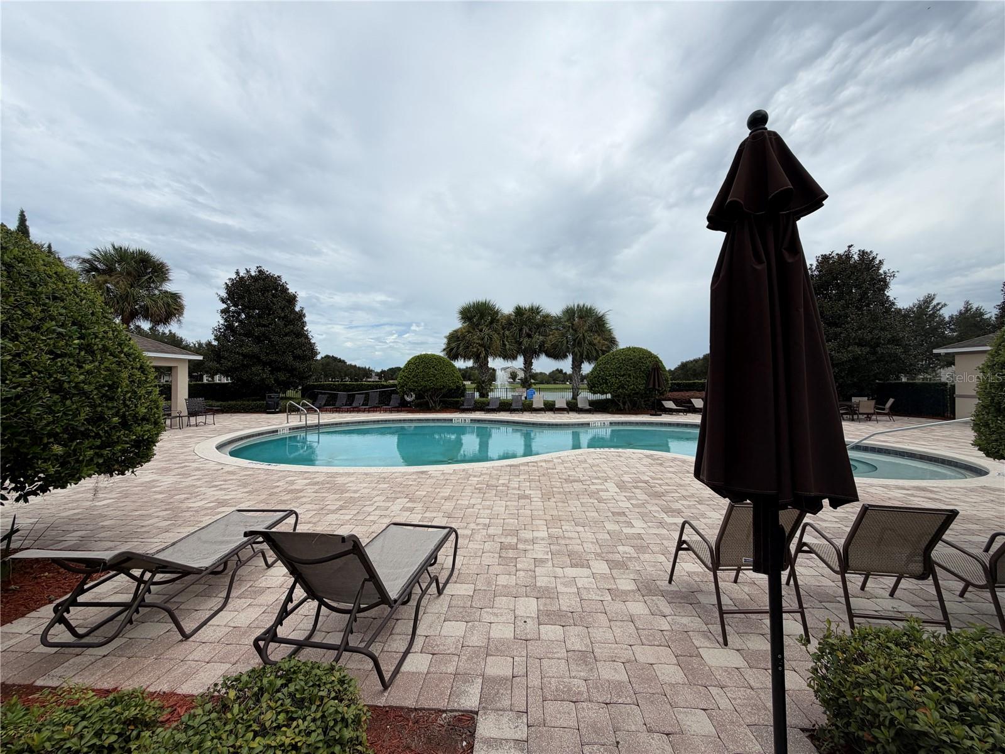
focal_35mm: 14
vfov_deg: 85.7
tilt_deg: -0.1
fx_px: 406
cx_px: 502
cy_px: 377
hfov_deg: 102.1
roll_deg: +0.8
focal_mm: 2.22
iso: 20
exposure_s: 1/1285
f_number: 2.2
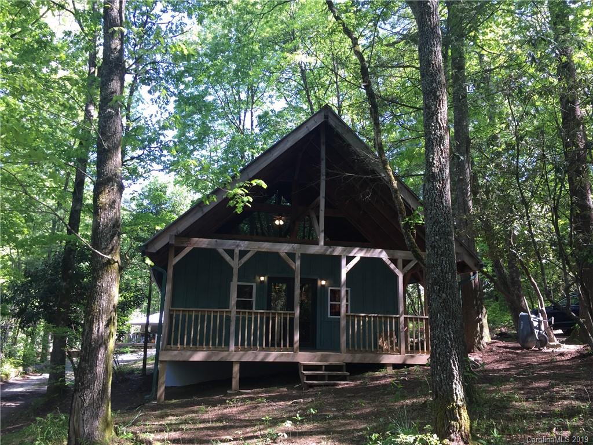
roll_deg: -2.9
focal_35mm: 29
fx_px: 497
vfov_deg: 48.2
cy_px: 222
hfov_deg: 61.7
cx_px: 296
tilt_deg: +13.4
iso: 40
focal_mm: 4.15
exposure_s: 1/120
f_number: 2.2
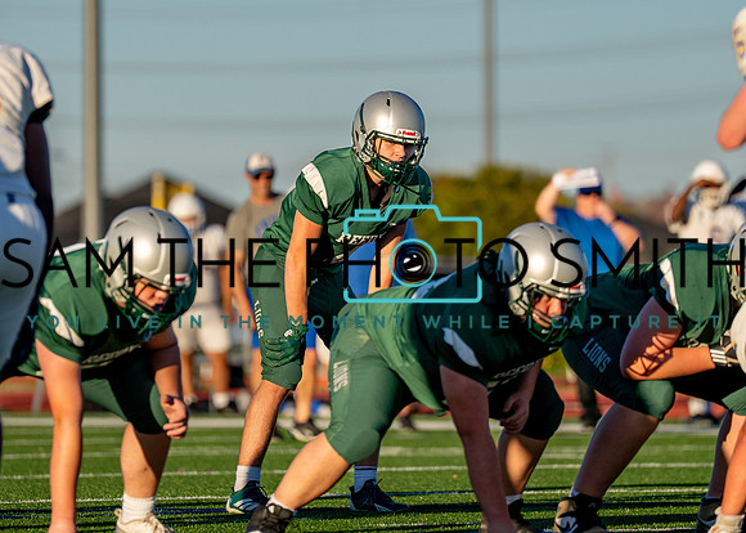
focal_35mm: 395
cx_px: 367
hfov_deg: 5.1
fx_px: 8376
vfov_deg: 3.6
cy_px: 182
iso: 160
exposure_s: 1/2500
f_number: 2.8
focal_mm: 200
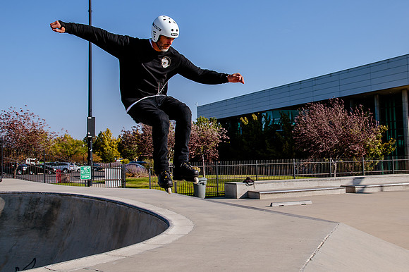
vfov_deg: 28.2
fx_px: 542
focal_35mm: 48
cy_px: 116
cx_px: 232
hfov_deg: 41.3
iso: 200
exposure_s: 1/500
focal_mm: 34
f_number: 9
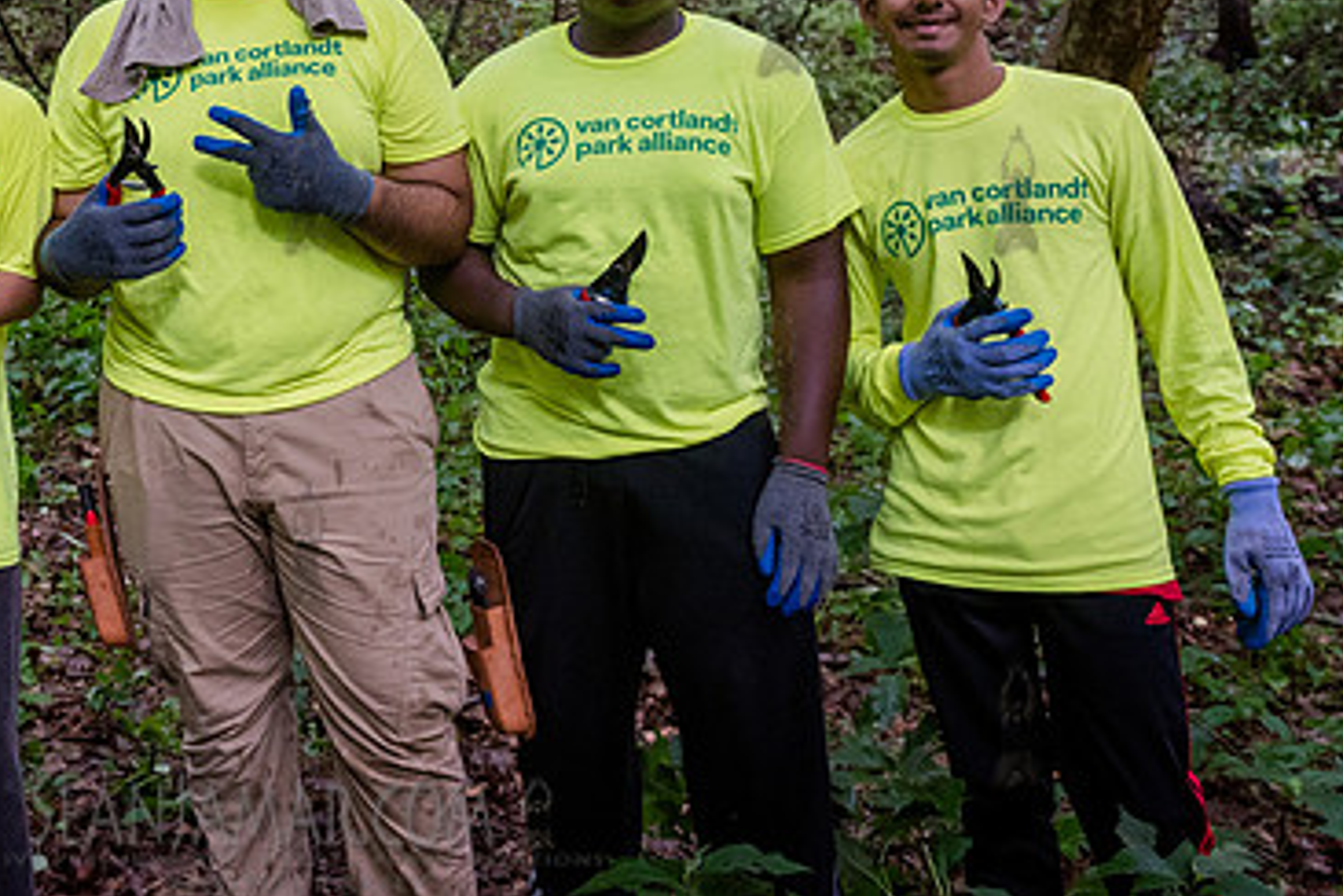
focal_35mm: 46
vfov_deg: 28.4
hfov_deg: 40.7
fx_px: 1716
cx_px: 241
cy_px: 128
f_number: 4
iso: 2000
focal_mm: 24
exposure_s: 1/250
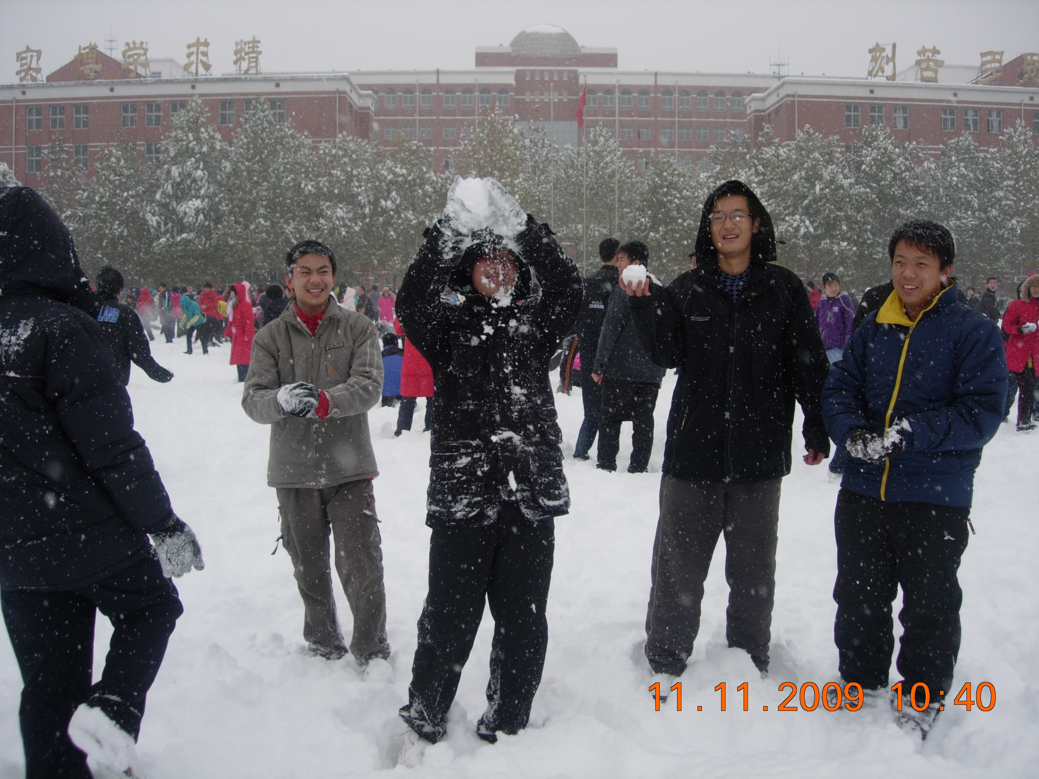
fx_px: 1141
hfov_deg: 49.0
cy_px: 390
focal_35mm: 38
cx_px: 520
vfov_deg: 37.7
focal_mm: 7.8
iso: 64
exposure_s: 1/912
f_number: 2.8
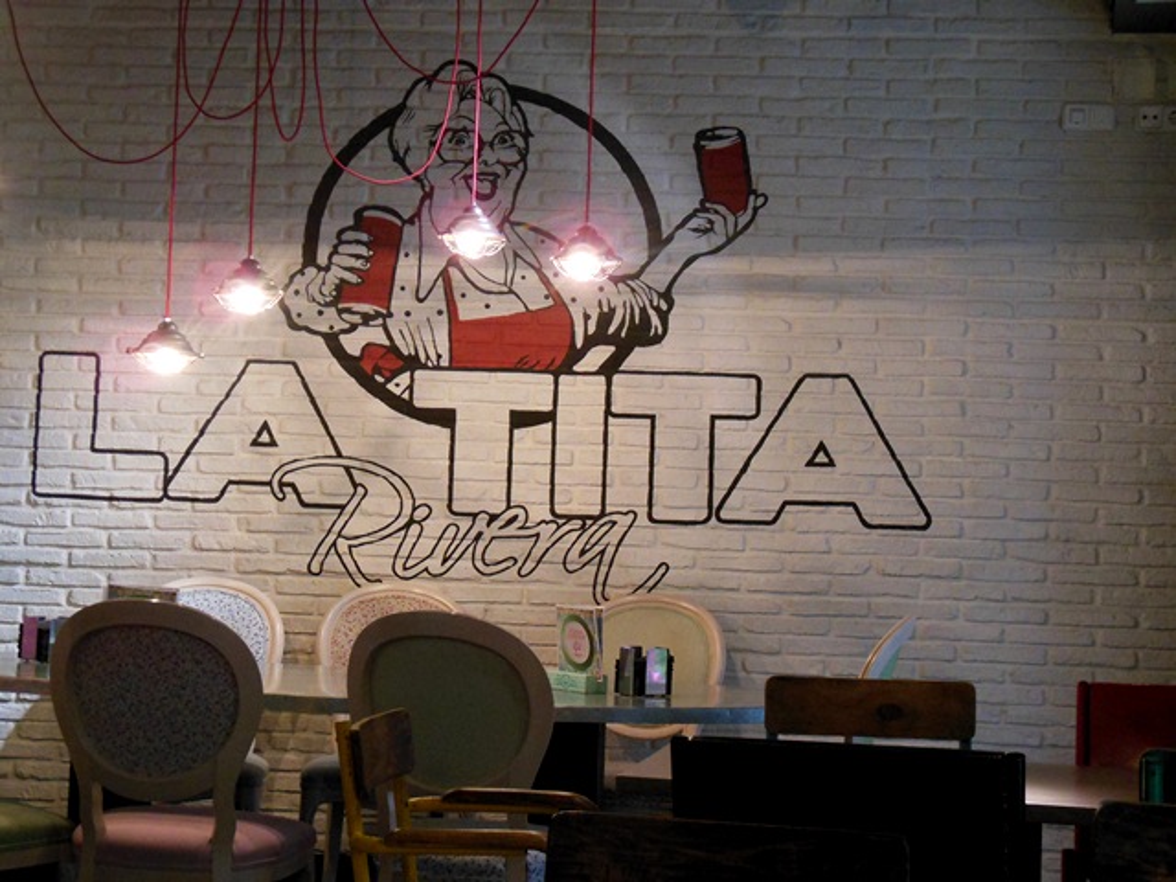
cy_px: 441
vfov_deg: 25.7
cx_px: 588
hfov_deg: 33.8
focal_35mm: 57
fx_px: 1936
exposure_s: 1/25
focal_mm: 10.2
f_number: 4.1
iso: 800
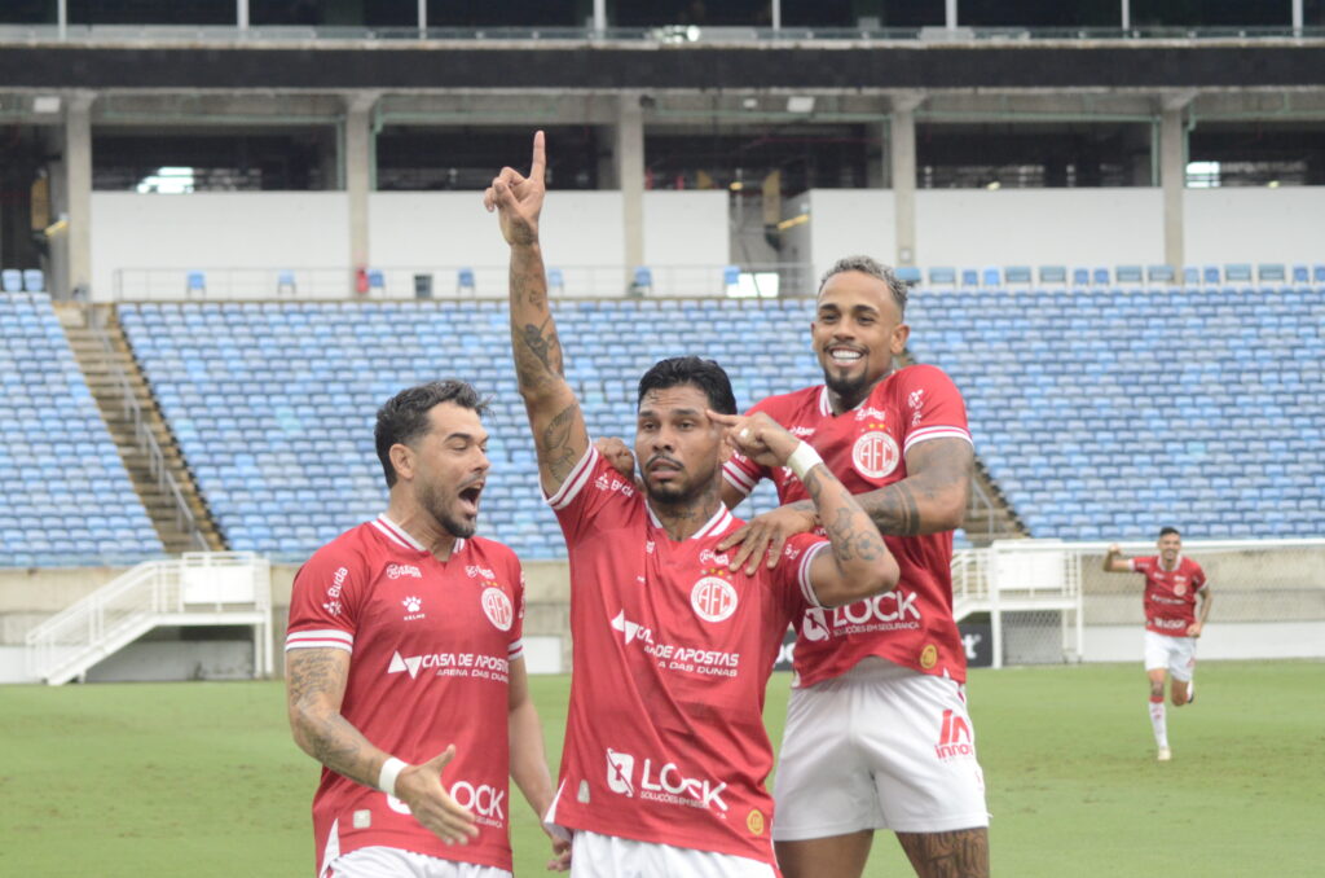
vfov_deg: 9.6
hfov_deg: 14.4
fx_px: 5233
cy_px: 439
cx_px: 662
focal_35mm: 142
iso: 3200
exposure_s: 1/1000
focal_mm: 95
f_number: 5.6
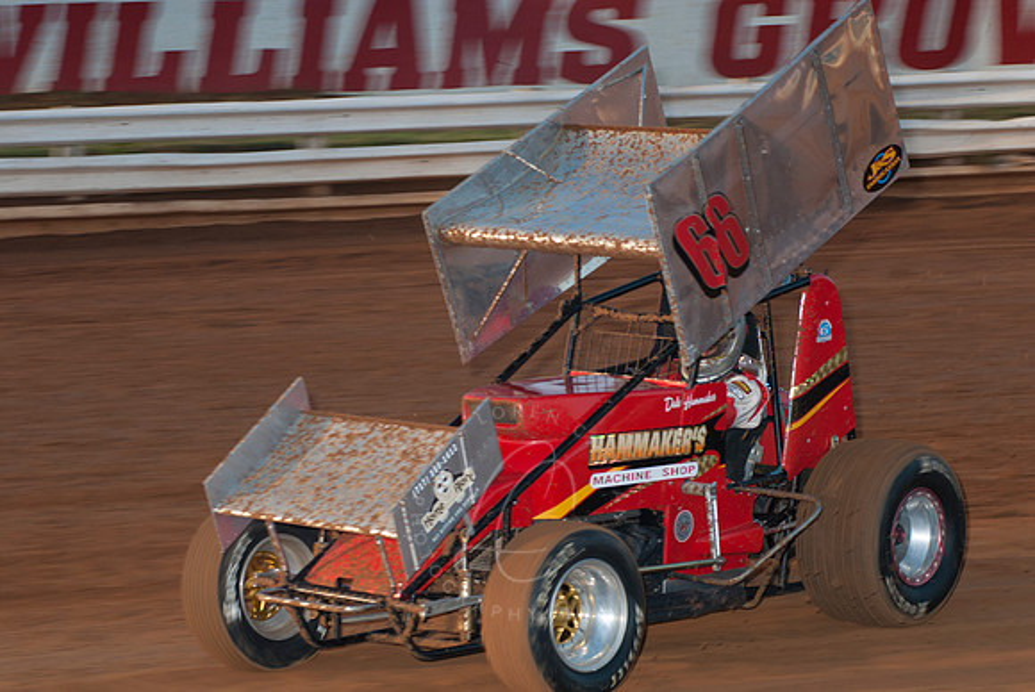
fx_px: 3712
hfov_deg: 15.9
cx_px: 518
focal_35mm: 129
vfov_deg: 10.7
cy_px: 346
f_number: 4.5
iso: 200
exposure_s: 1/320
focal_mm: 86
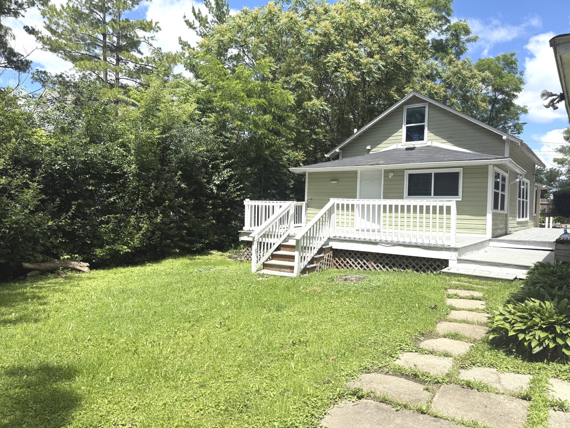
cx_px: 285
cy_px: 214
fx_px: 395
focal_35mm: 24
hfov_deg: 71.6
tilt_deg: -1.3
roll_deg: -1.5
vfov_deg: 56.8
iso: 80
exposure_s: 1/3279
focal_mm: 6.76
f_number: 1.78
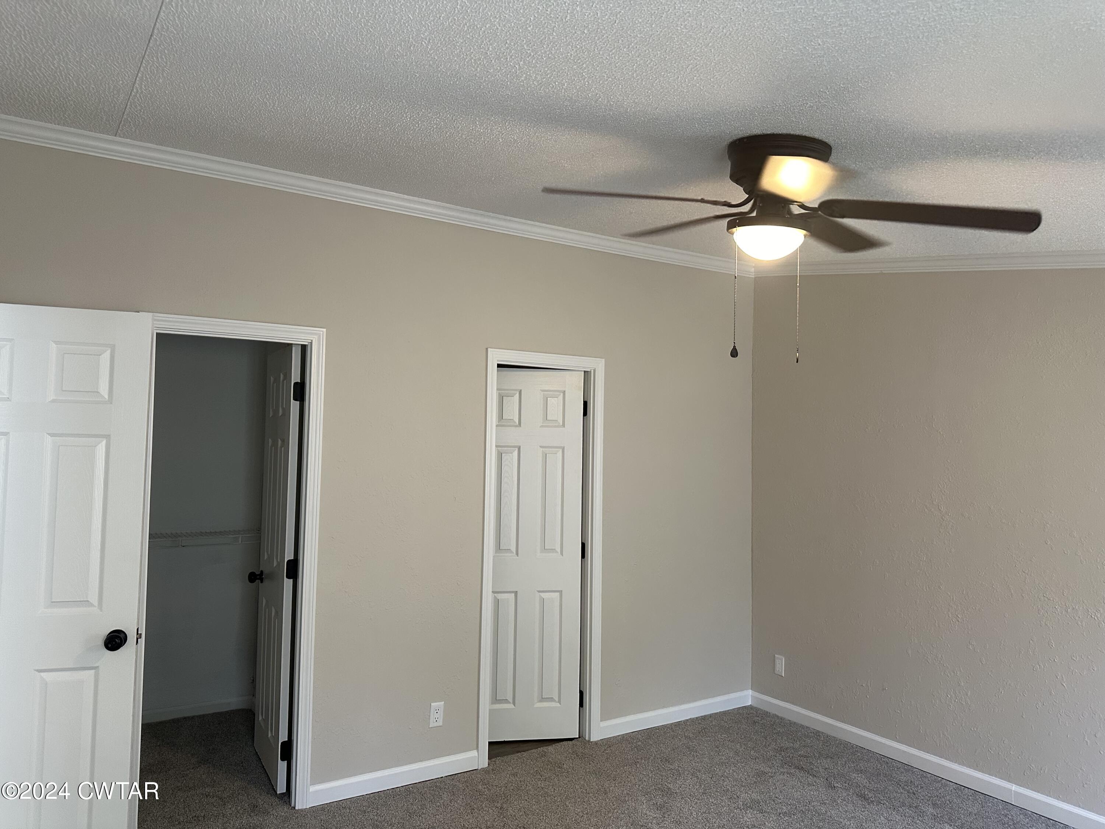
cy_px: 414
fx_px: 766
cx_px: 552
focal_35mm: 24
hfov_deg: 71.6
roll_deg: -1.5
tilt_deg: +3.1
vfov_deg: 56.8
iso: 250
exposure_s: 1/60
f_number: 1.78
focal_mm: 6.86
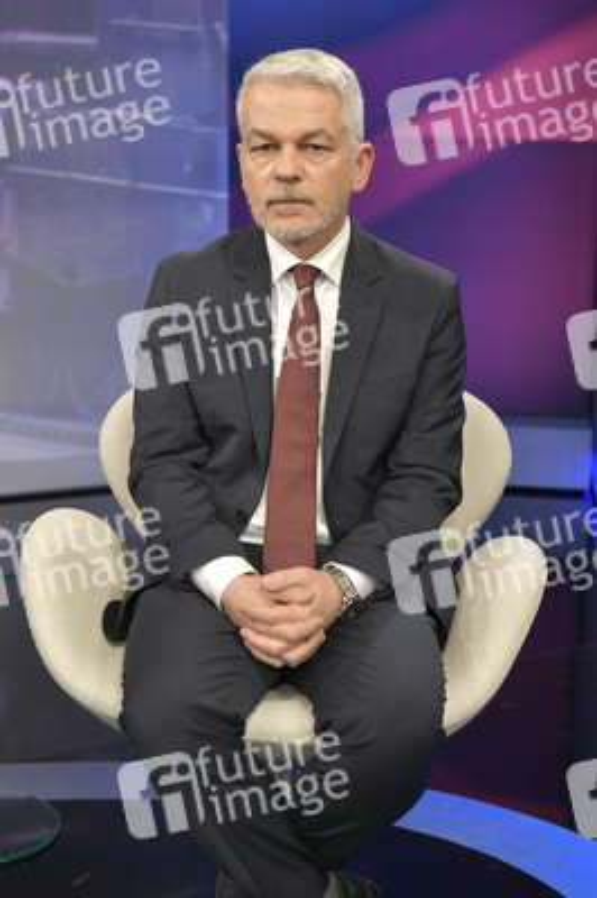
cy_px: 449
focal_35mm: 58
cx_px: 298
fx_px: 1445
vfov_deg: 34.5
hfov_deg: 23.3
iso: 2500
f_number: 5.6
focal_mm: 58
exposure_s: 1/200
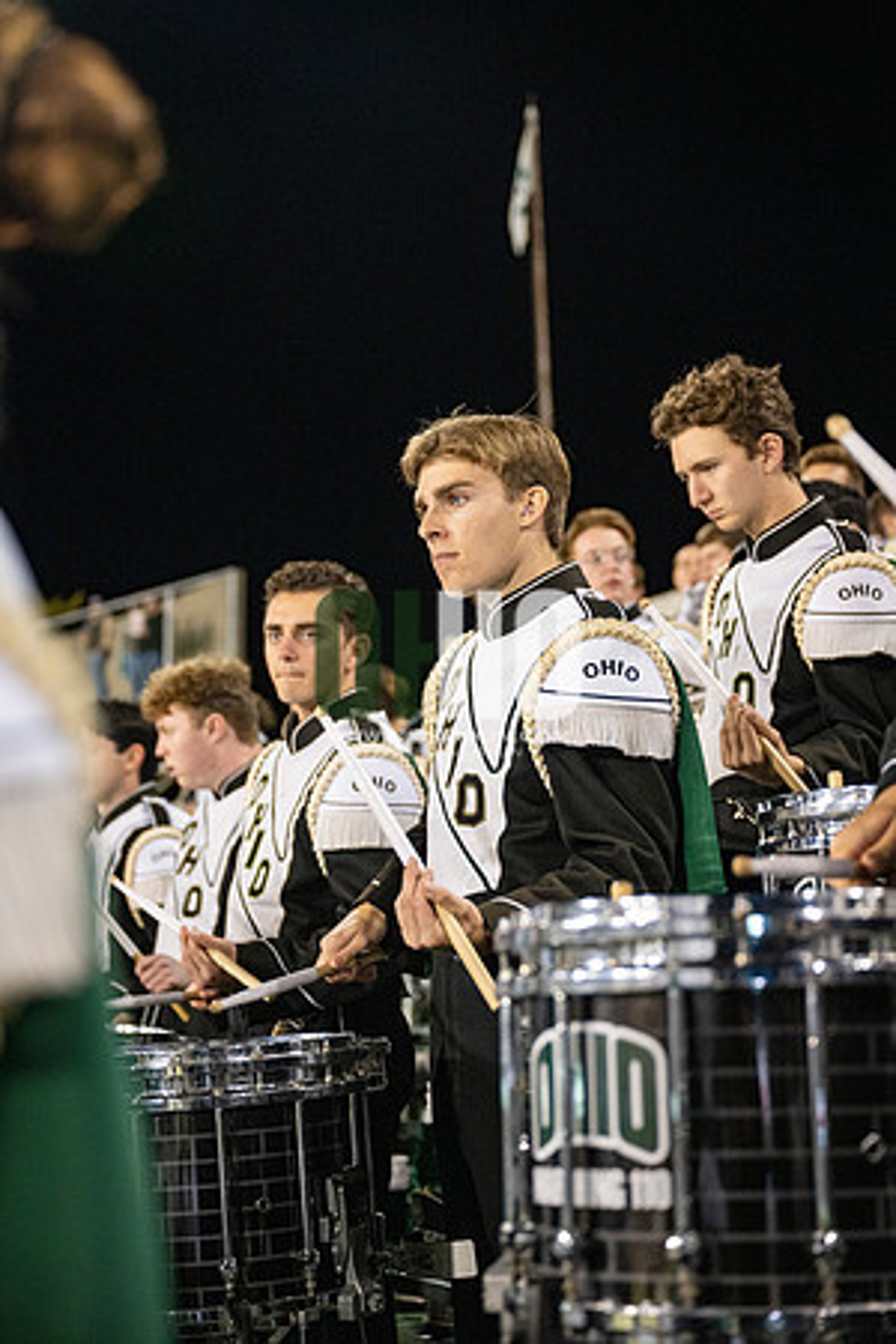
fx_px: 2165
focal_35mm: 58
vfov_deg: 34.5
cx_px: 448
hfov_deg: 23.4
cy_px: 672
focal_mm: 58
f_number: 3.2
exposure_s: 1/500
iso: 2000
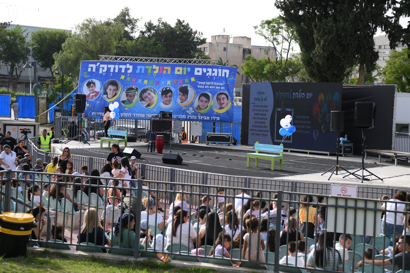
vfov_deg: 23.4
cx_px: 205
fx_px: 661
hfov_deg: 34.5
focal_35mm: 58
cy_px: 136
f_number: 4
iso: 100
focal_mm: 58
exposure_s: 1/500
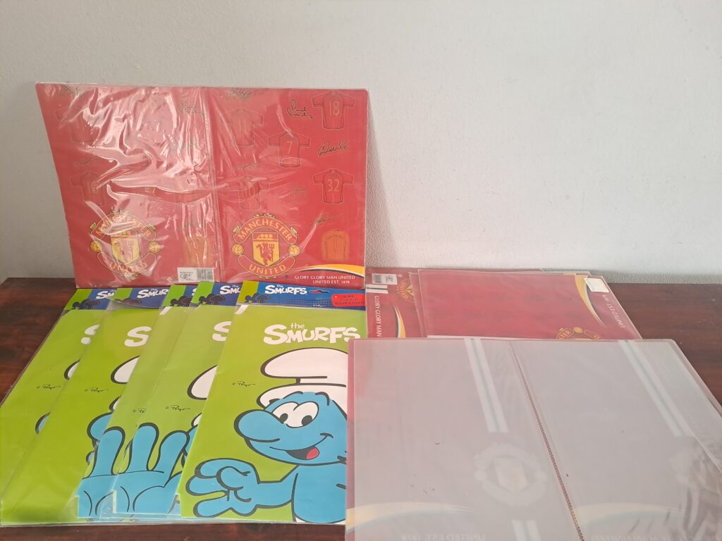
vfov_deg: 54.9
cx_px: 361
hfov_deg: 69.4
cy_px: 270
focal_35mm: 25
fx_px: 521
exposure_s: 1/40
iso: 250
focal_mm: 4.65
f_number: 1.8
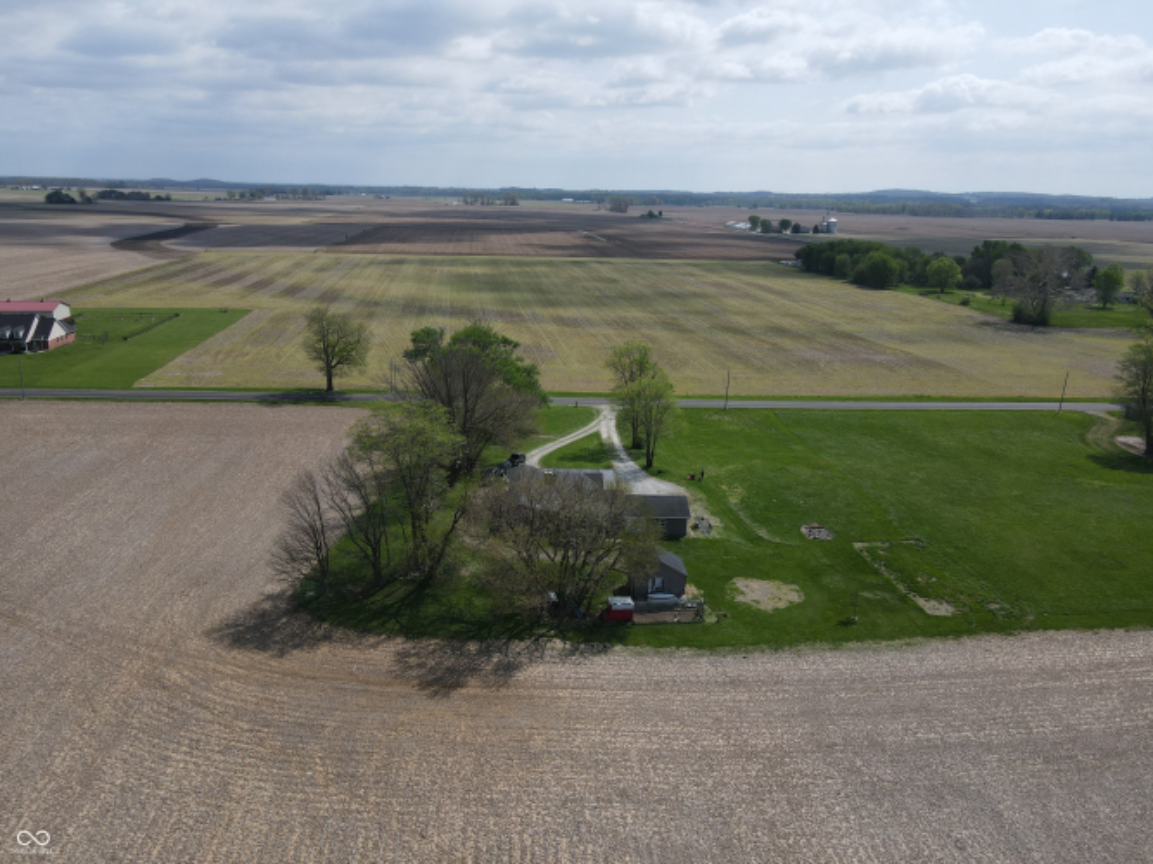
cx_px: 576
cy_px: 432
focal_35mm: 24
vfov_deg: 56.8
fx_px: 799
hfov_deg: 71.6
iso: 100
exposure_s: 1/1000
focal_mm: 4.5
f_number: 2.8
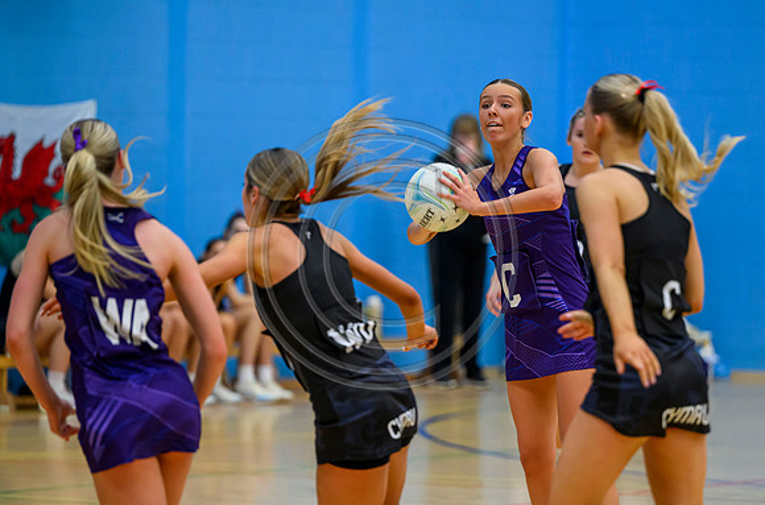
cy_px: 306
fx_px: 5297
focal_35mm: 250
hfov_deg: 8.3
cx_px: 502
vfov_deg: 5.5
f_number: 2.8
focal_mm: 190
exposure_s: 1/800
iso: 4000
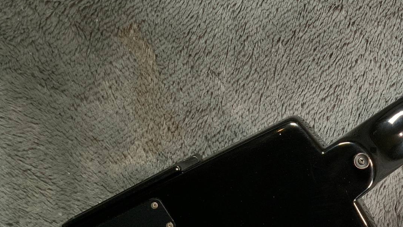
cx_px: 404
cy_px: 152
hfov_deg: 26.7
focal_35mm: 75
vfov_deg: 16.1
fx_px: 802
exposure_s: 1/104
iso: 64
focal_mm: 3
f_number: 1.8
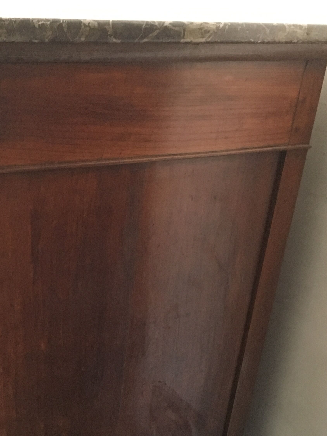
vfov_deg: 36.1
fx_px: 655
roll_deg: -2.5
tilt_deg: -27.2
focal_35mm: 52
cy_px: 318
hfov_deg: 27.5
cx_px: 67
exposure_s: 1/25
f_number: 2.2
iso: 200
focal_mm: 4.15
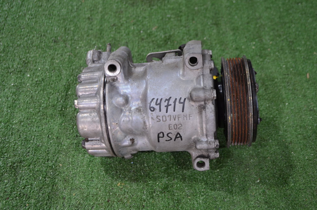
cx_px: 158
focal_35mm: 48
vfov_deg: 27.9
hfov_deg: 41.2
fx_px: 422
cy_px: 105
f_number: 4.8
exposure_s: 1/60
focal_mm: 32
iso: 800
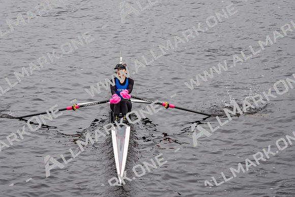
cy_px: 98
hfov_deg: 11.9
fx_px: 1410
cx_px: 148
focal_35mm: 172
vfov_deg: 8.0
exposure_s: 1/1000
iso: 320
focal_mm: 115
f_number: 2.8
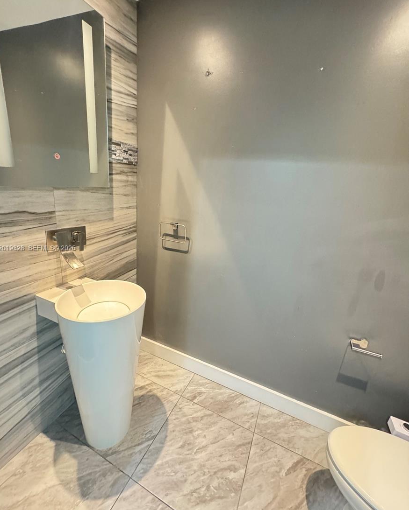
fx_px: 227
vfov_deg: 96.8
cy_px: 249
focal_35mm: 15
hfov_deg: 84.0
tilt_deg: -16.3
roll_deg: -3.8
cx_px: 200
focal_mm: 2.22
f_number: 2.2
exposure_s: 1/60
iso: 1000
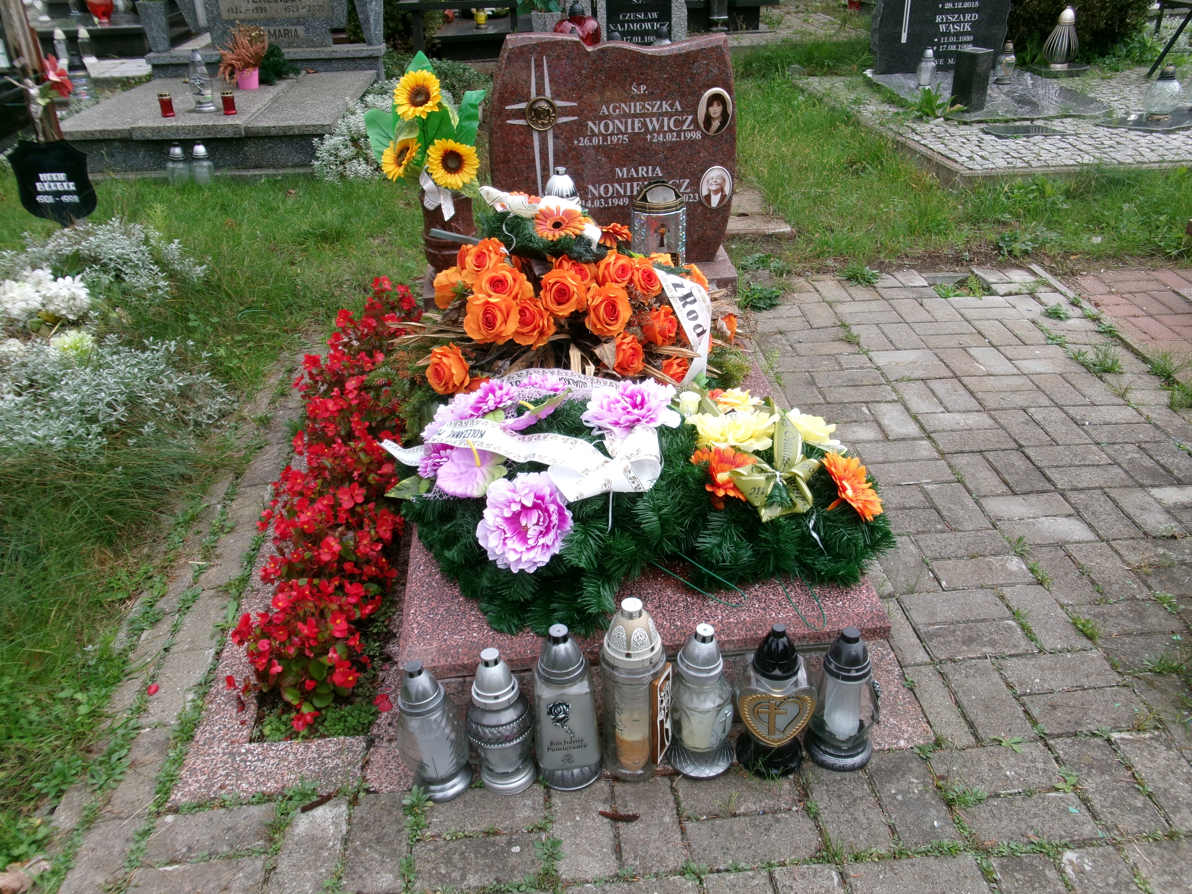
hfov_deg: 63.4
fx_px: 964
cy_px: 447
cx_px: 596
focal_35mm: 28
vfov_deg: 49.7
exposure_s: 1/100
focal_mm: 5.1
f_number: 3.9
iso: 100
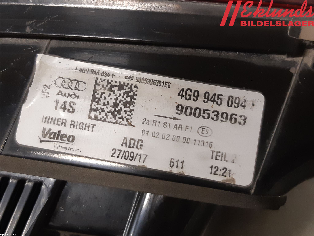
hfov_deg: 67.3
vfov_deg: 53.1
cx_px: 157
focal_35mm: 26
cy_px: 118
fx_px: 236
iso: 200
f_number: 1.7
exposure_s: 1/50
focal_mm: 3.93
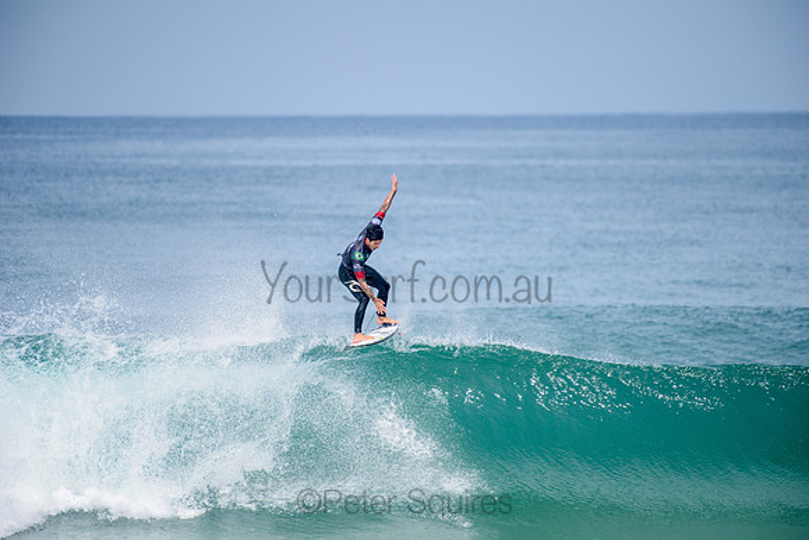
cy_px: 270
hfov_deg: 4.1
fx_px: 11238
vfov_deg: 2.8
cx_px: 404
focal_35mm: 500
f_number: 5.6
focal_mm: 500
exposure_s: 1/2000
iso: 250
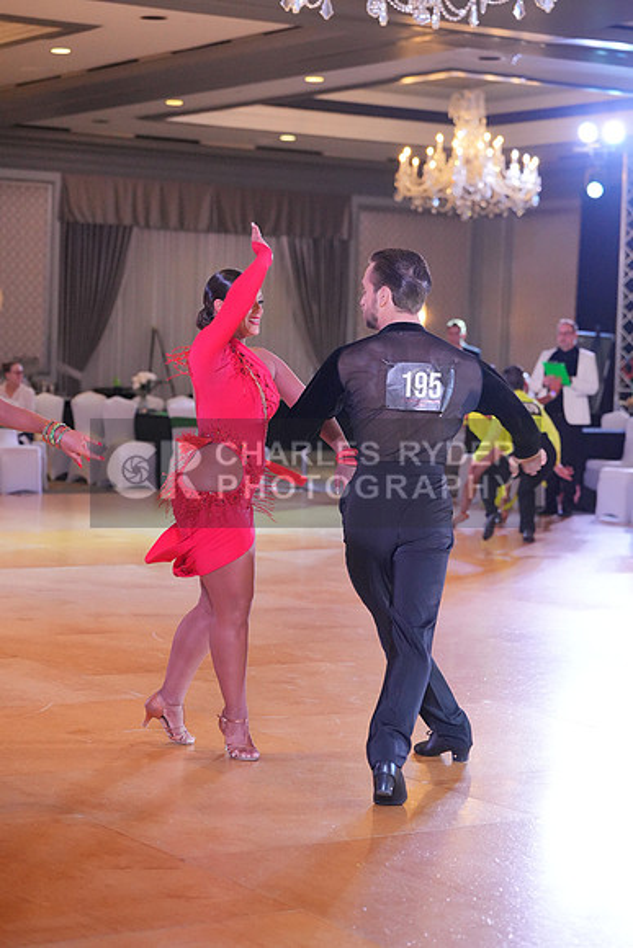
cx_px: 316
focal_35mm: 79
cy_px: 474
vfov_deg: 25.7
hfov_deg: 17.3
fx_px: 2082
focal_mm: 79
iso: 6400
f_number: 3.5
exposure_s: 1/500
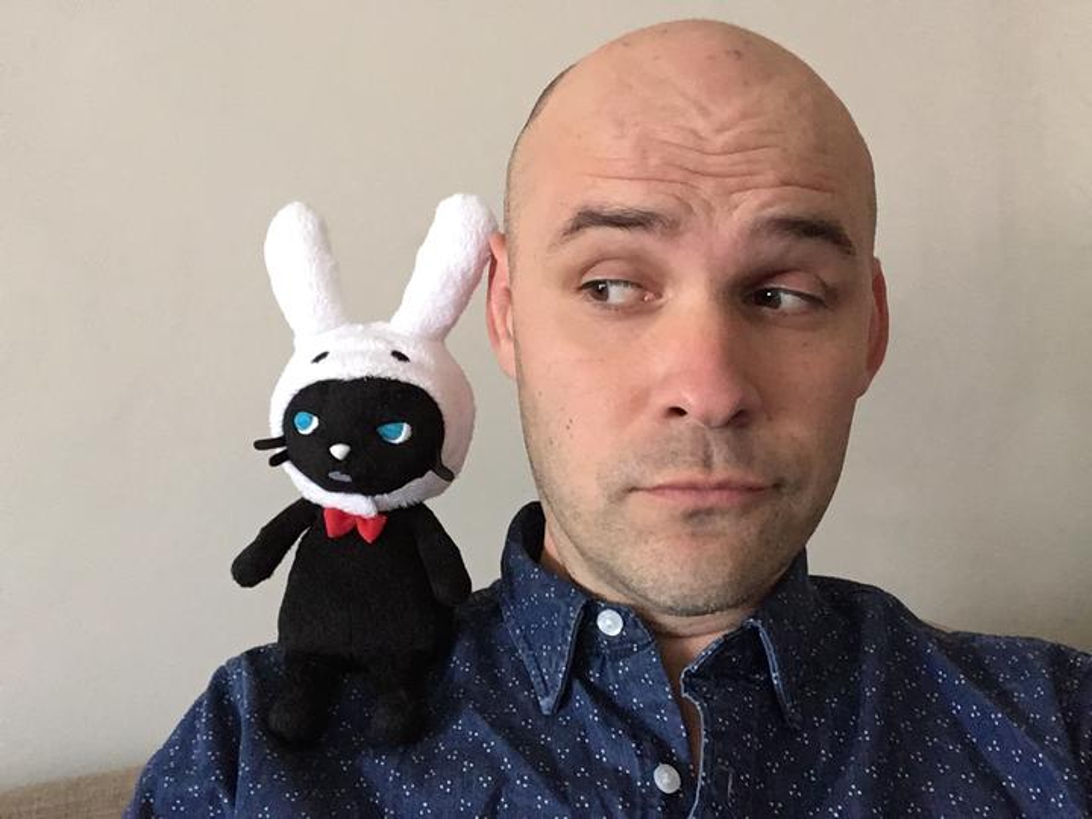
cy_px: 410
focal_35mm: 31
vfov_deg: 45.4
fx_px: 978
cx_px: 546
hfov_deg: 58.4
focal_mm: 2.15
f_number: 2.4
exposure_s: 1/24
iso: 400
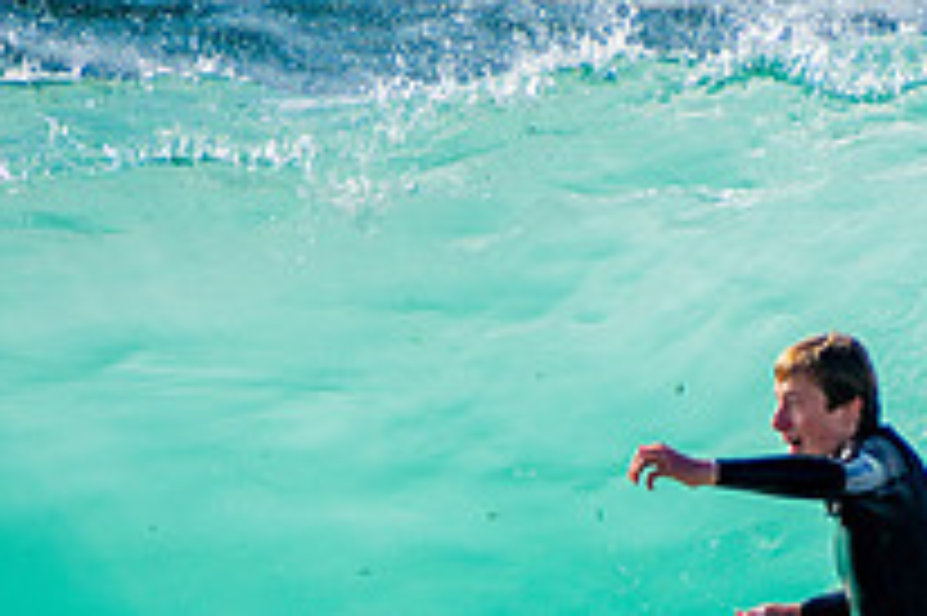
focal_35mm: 1690
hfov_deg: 1.2
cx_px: 724
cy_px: 857
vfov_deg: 0.8
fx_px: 43482
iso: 320
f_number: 5.6
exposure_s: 1/2000
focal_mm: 400
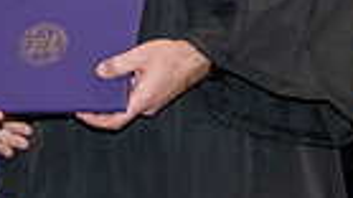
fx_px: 2853
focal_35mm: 305
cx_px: -173
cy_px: -209
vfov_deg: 3.9
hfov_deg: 7.0
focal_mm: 70
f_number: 5
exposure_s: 1/200
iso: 2500
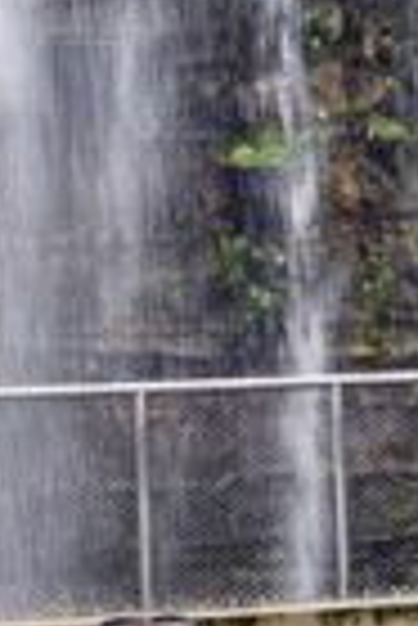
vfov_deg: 10.8
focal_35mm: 186
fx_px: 3231
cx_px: 103
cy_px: -209
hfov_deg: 7.4
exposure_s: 1/60
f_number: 5
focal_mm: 18
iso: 125
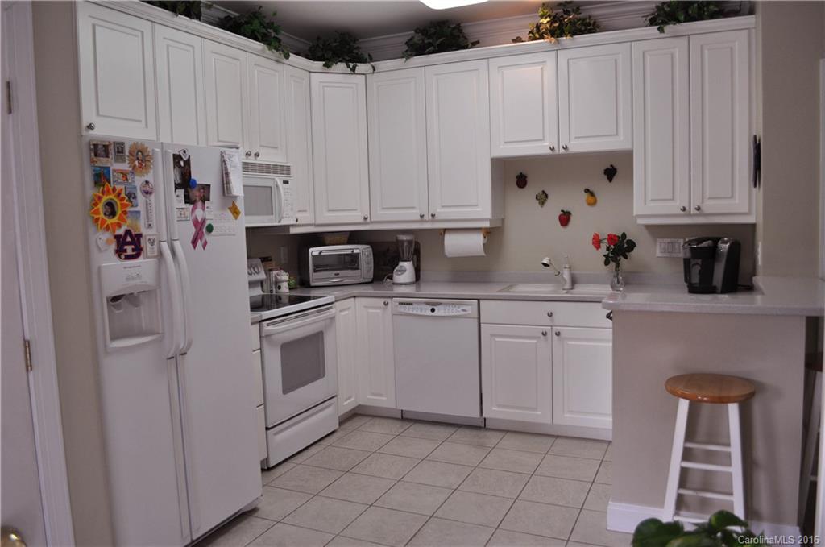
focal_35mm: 27
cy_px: 274
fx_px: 618
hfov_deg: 67.5
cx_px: 412
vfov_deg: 47.8
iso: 400
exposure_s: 1/100
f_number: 5
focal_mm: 18
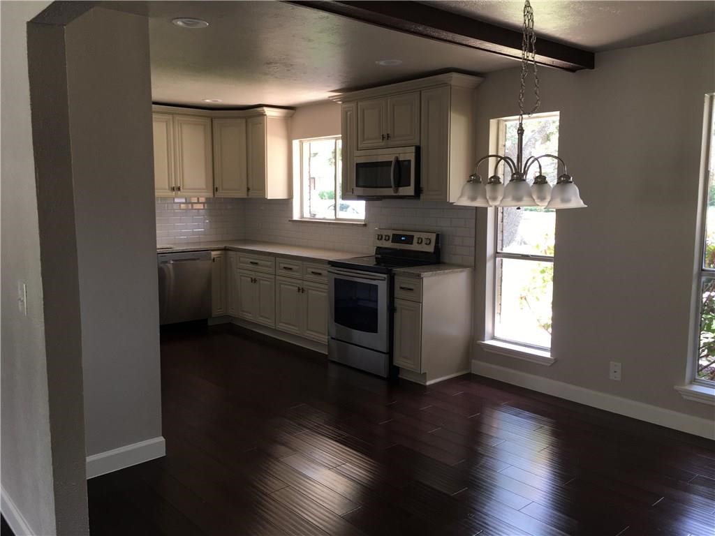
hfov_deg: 61.7
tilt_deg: -6.5
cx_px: 358
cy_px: 268
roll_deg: +0.3
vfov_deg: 48.2
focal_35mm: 29
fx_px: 599
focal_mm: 4.15
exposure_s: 1/30
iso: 32
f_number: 2.2
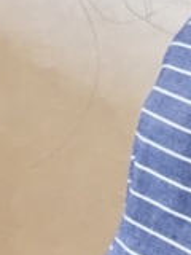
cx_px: 407
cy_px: -298
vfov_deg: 9.7
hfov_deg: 7.6
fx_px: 1368
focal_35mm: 186
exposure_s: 1/30
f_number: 2.2
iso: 64
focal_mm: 4.15
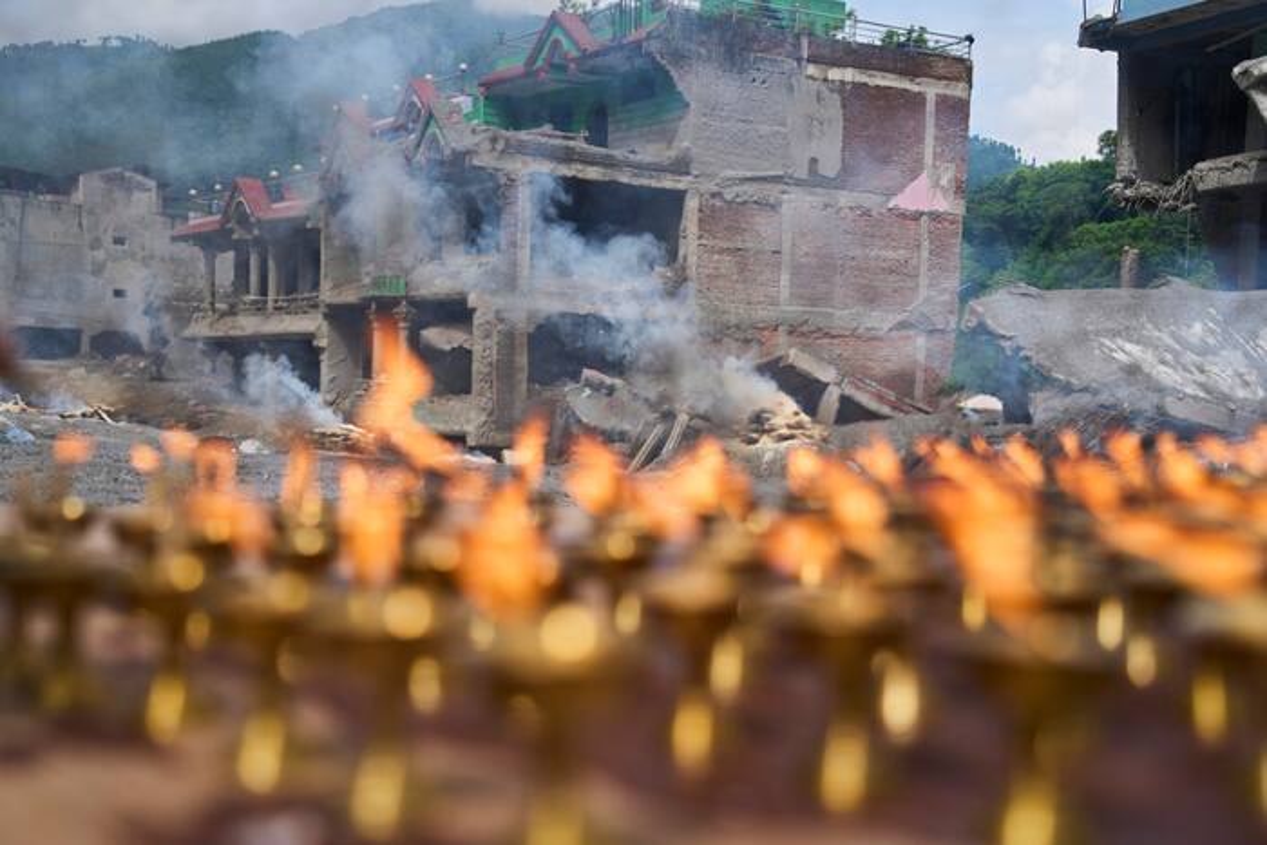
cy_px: 422
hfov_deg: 44.5
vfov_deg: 30.5
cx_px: 634
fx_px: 1549
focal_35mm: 44
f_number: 4
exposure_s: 1/1600
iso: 200
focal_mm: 44
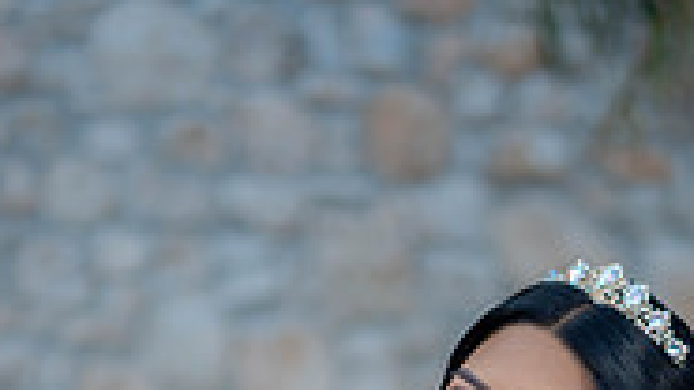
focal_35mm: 217
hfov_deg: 9.9
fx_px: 3993
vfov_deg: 5.5
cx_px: 424
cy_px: 776
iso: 125
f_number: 1.8
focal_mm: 85
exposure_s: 1/1250
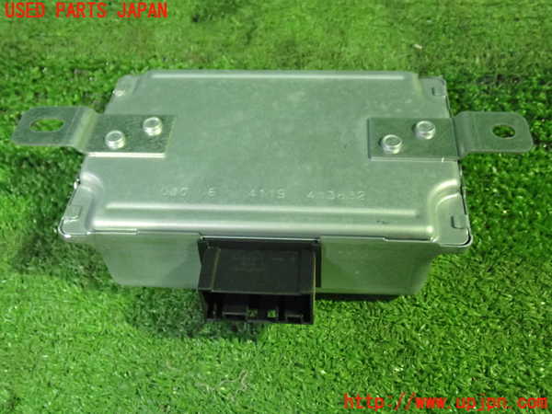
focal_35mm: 41
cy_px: 207
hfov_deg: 45.8
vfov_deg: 35.1
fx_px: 654
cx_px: 276
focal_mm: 7.31
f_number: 2.8
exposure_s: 1/40
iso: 1250
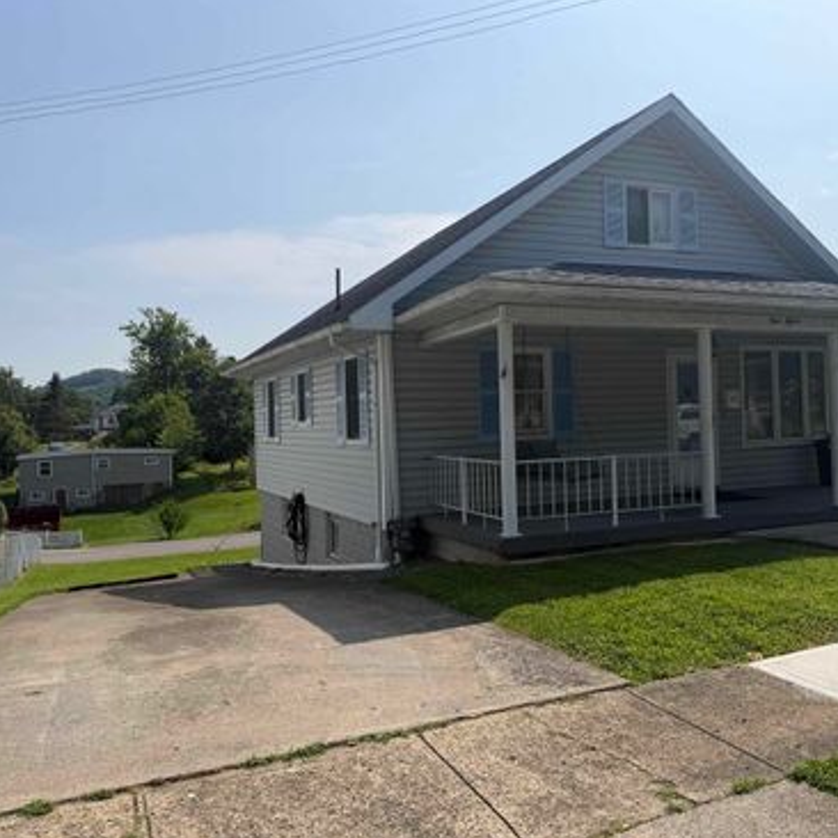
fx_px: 794
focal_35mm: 29
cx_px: 479
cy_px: 420
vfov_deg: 55.6
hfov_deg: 55.4
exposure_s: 1/7353
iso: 80
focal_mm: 6.76
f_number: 1.78
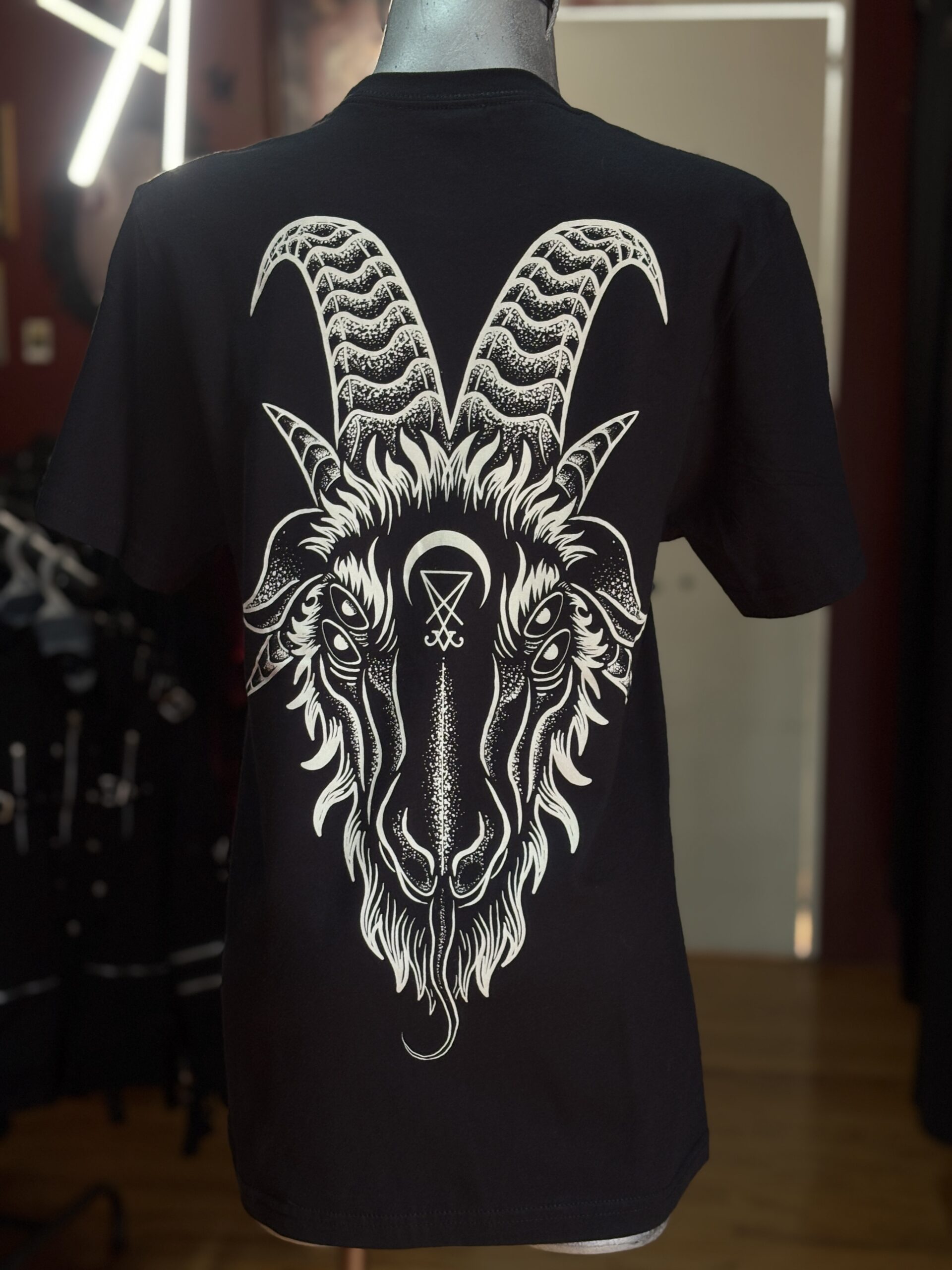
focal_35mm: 52
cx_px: 476
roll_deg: -1.0
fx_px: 1907
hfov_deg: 28.0
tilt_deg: -8.8
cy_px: 635
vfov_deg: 36.8
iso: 64
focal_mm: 5.96
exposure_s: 1/60
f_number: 1.6
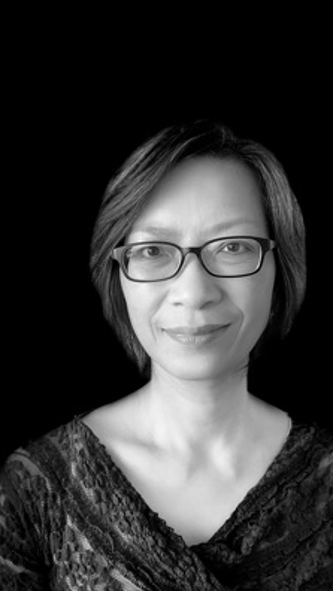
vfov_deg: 59.5
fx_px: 518
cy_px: 297
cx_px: 191
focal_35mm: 33
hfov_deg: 35.6
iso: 200
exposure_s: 1/60
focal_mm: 2.71
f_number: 2.2
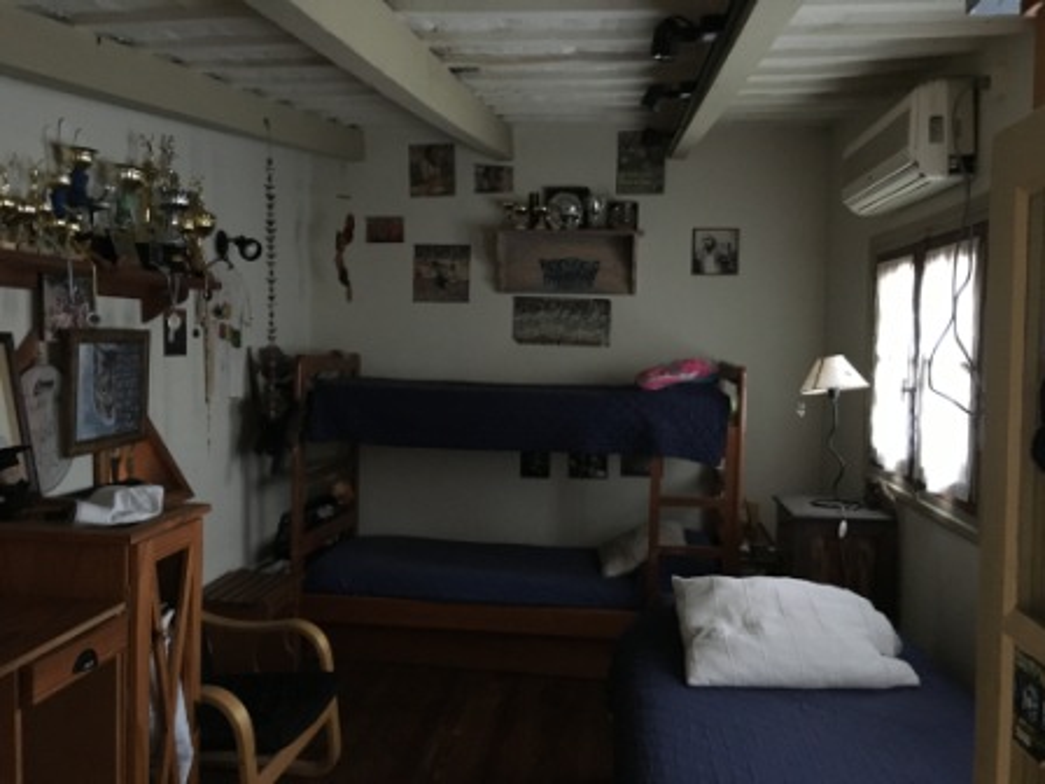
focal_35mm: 29
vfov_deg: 48.2
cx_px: 522
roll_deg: -0.6
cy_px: 392
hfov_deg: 61.7
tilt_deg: -3.8
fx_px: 875
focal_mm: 4.15
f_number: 2.2
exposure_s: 1/17
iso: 500
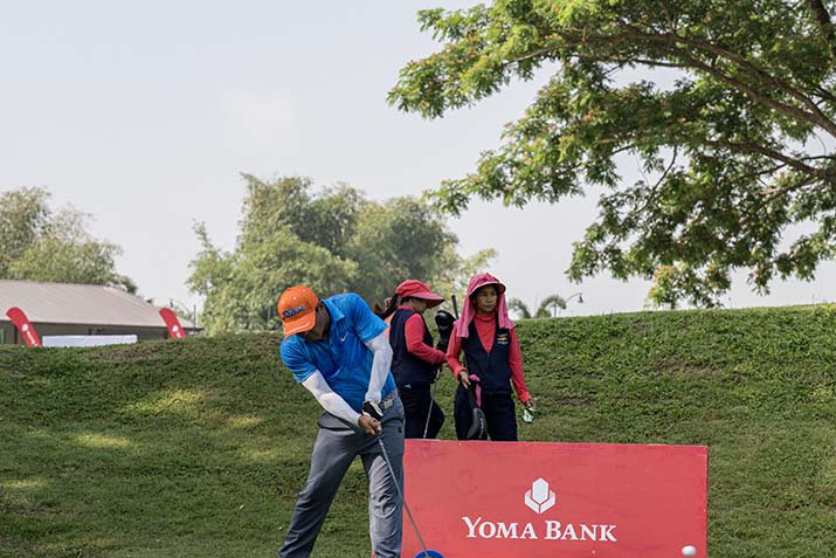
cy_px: 344
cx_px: 440
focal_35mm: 94
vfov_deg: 14.5
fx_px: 2183
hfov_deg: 21.7
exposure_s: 1/2500
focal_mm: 70
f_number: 5
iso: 800
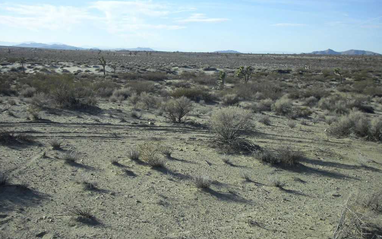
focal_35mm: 41
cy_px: 103
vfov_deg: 31.2
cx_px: 191
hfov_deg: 48.2
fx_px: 427
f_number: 8
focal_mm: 6.2
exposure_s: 1/200
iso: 100
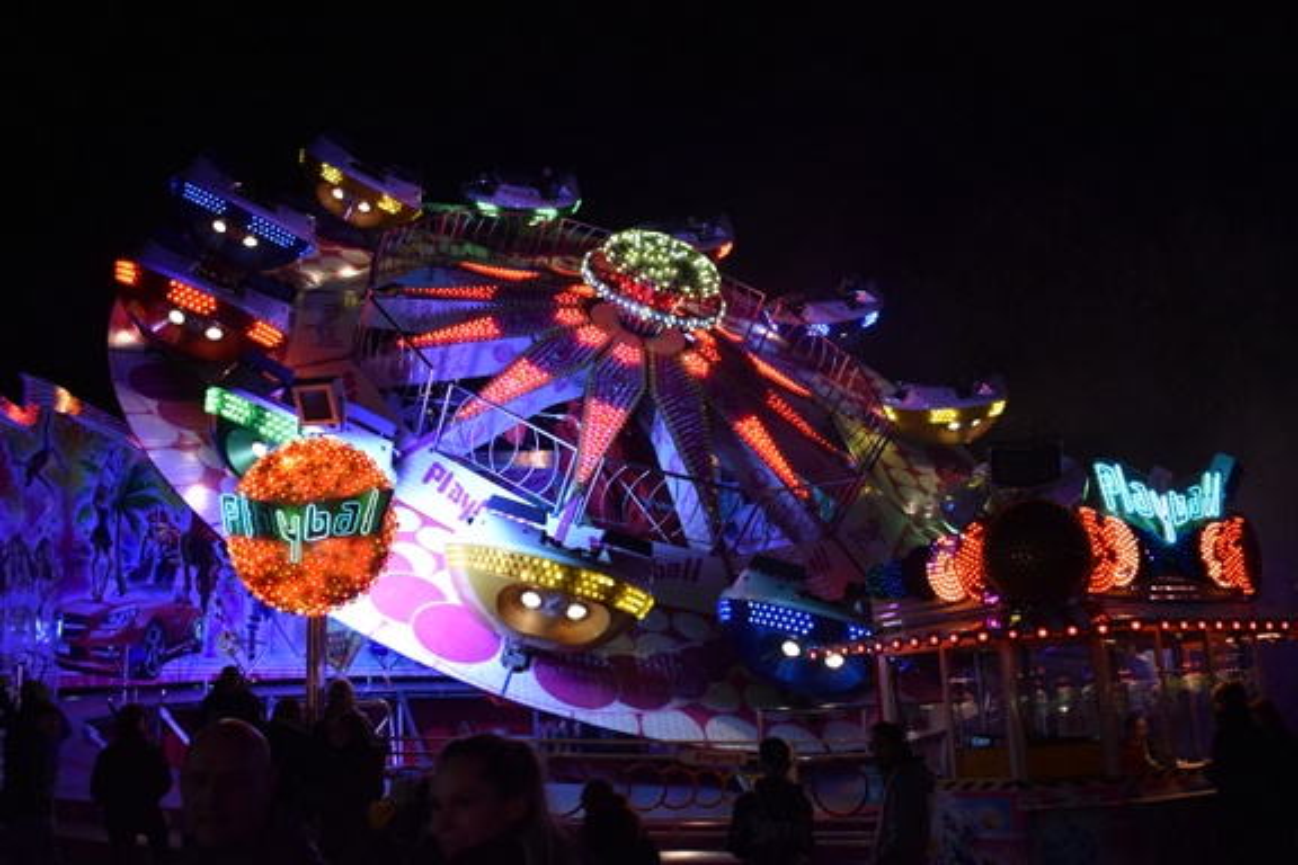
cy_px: 432
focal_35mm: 33
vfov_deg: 40.0
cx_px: 649
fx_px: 1190
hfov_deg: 57.2
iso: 1250
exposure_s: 1/250
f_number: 3.8
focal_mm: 22
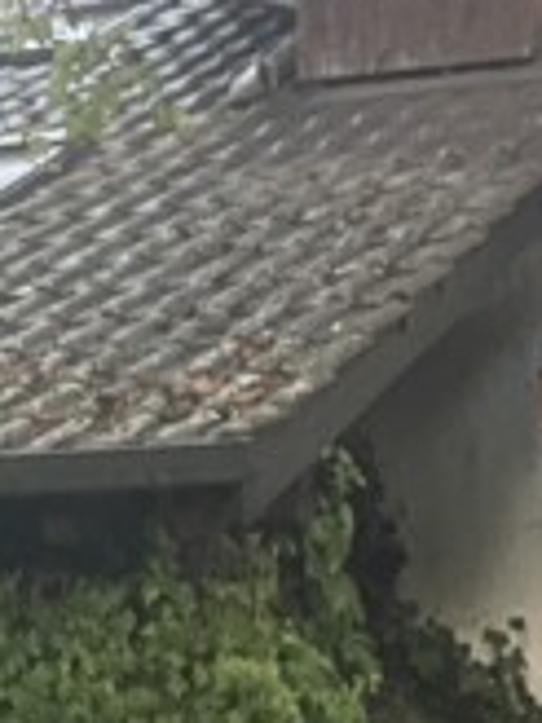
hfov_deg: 11.0
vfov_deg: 12.2
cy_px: 1638
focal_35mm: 135
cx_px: 419
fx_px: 2818
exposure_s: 1/57
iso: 500
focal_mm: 4.2
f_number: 1.6
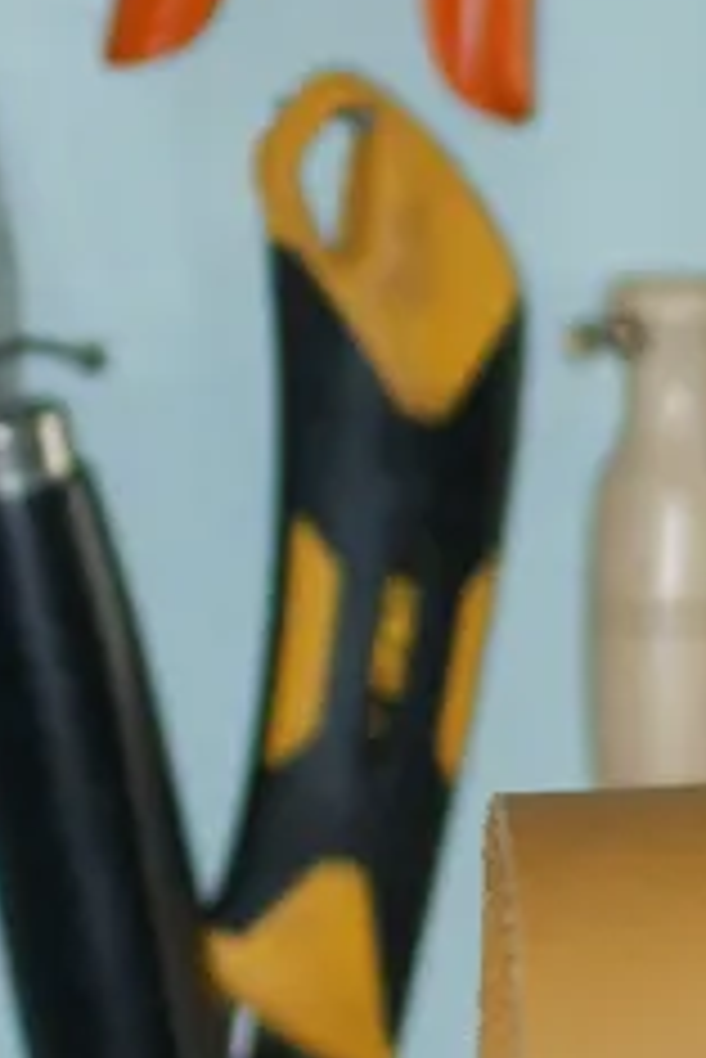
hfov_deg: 2.0
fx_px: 20207
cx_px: 1522
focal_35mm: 688
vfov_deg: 3.0
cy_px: 2305
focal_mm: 90
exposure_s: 1/125
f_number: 5.6
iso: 400
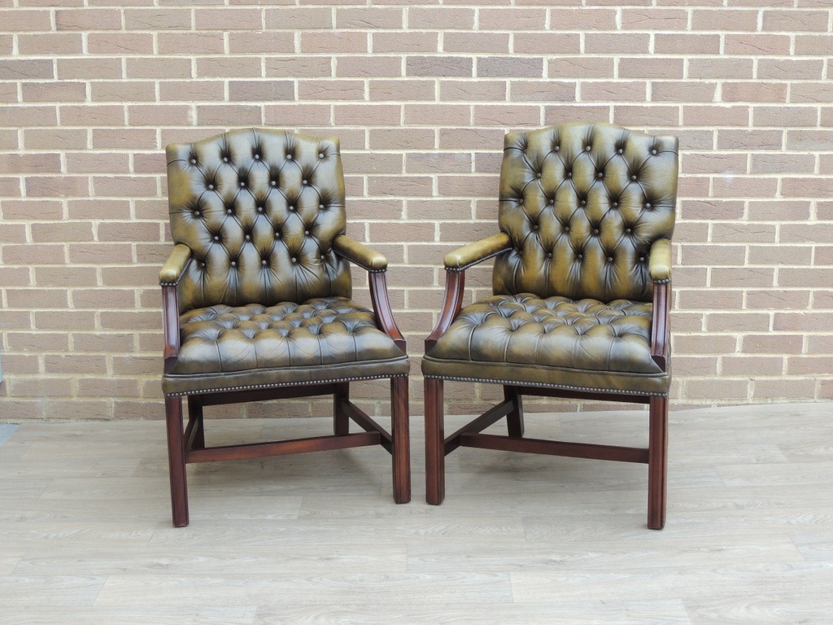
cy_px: 312
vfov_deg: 29.1
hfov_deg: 38.2
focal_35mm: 50
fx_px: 1203
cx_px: 416
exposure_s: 1/50
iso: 125
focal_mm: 8.9
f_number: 3.6
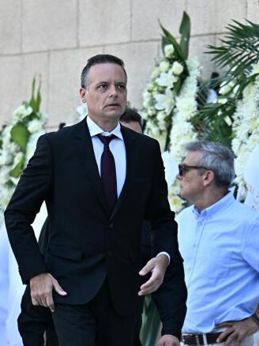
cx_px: 116
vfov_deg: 3.3
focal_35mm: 609
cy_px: 173
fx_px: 6081
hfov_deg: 2.4
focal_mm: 420
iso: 1000
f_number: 6
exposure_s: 1/640
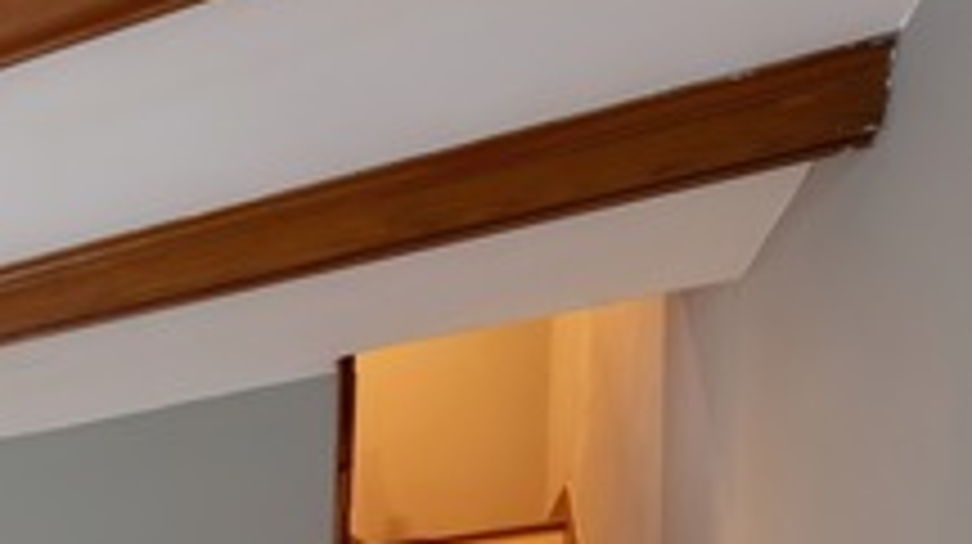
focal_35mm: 51
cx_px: -549
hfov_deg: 26.5
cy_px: 958
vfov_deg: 18.6
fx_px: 1313
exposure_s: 1/60
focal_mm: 14
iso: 1600
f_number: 8
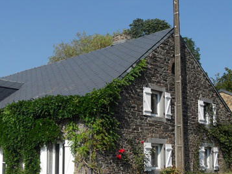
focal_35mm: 54
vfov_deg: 26.9
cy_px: 118
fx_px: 362
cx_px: 59
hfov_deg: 34.8
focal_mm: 5.3
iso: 80
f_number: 3.4
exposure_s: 1/1000
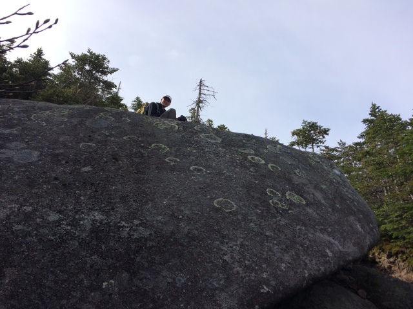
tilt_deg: +24.5
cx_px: 206
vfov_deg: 48.2
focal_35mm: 29
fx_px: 346
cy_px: 154
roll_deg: +1.1
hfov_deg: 61.7
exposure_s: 1/1709
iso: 32
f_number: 2.2
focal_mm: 4.15
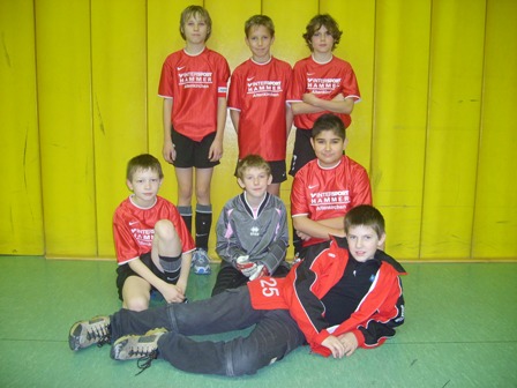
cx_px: 258
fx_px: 523
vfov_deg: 40.7
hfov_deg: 52.6
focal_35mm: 35
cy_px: 194
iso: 163
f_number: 2.8
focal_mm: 5.8
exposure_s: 1/45
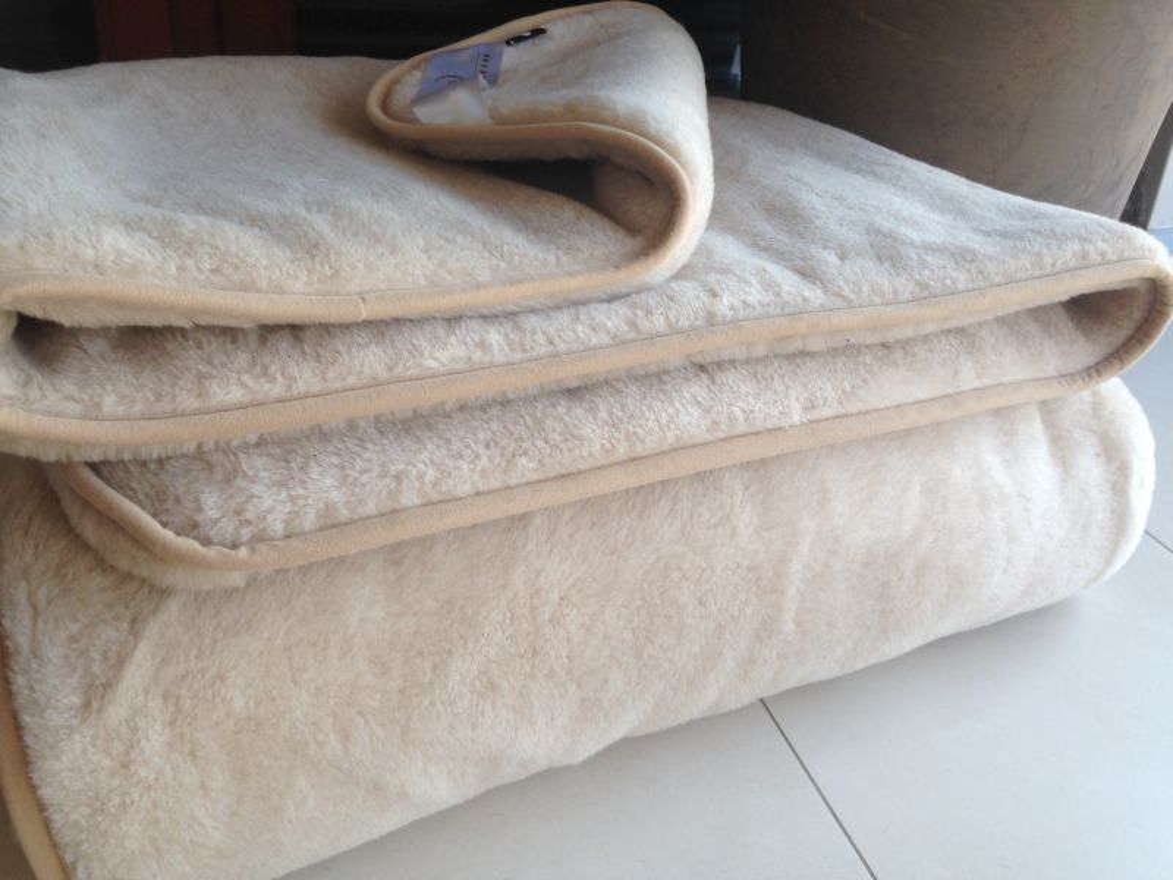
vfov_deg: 42.9
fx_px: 1118
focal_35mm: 33
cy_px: 440
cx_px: 586
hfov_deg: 55.4
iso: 50
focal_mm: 4.12
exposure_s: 1/145
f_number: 2.4
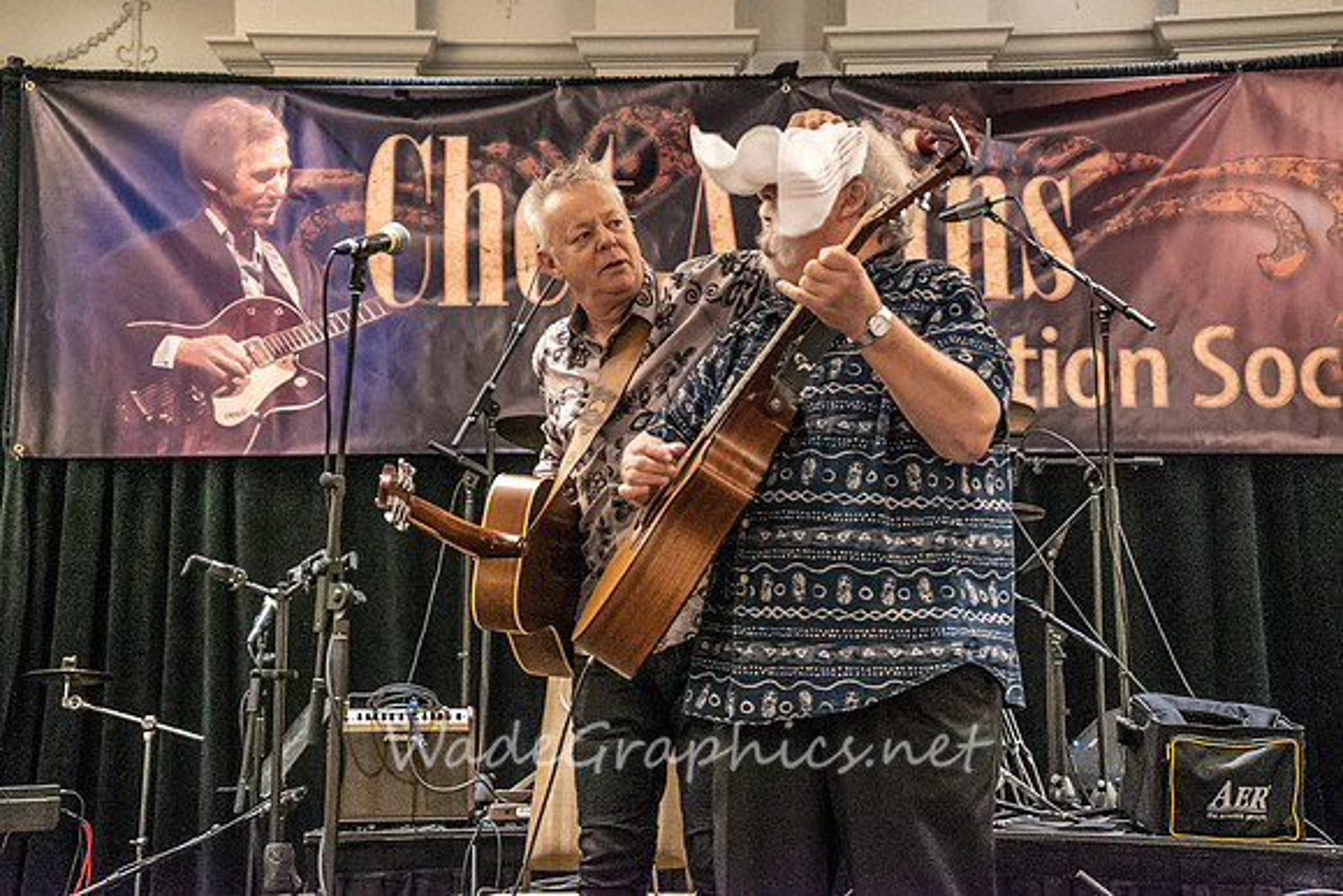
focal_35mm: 79
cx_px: 672
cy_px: 391
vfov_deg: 17.3
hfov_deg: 25.7
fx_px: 2944
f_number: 5.6
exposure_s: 1/200
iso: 10000
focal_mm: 70
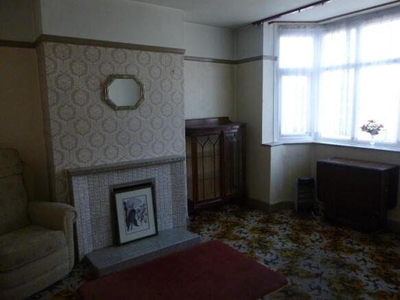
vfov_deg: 54.9
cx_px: 200
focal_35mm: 25
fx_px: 289
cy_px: 150
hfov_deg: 69.4
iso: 250
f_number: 3.1
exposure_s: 1/60
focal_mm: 4.5
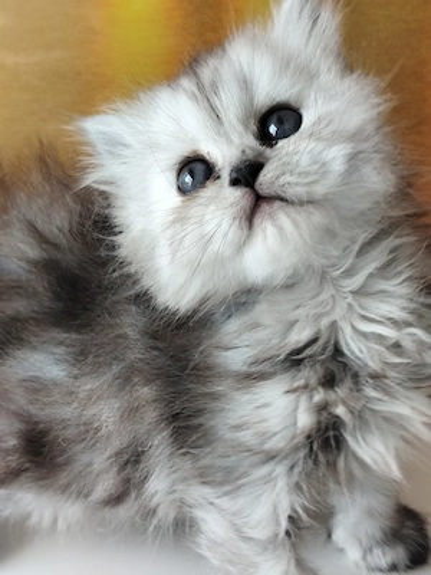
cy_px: 288
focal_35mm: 93
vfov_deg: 21.1
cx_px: 216
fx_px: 1544
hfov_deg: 15.9
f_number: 1.65
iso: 160
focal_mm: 6.14
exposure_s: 1/100
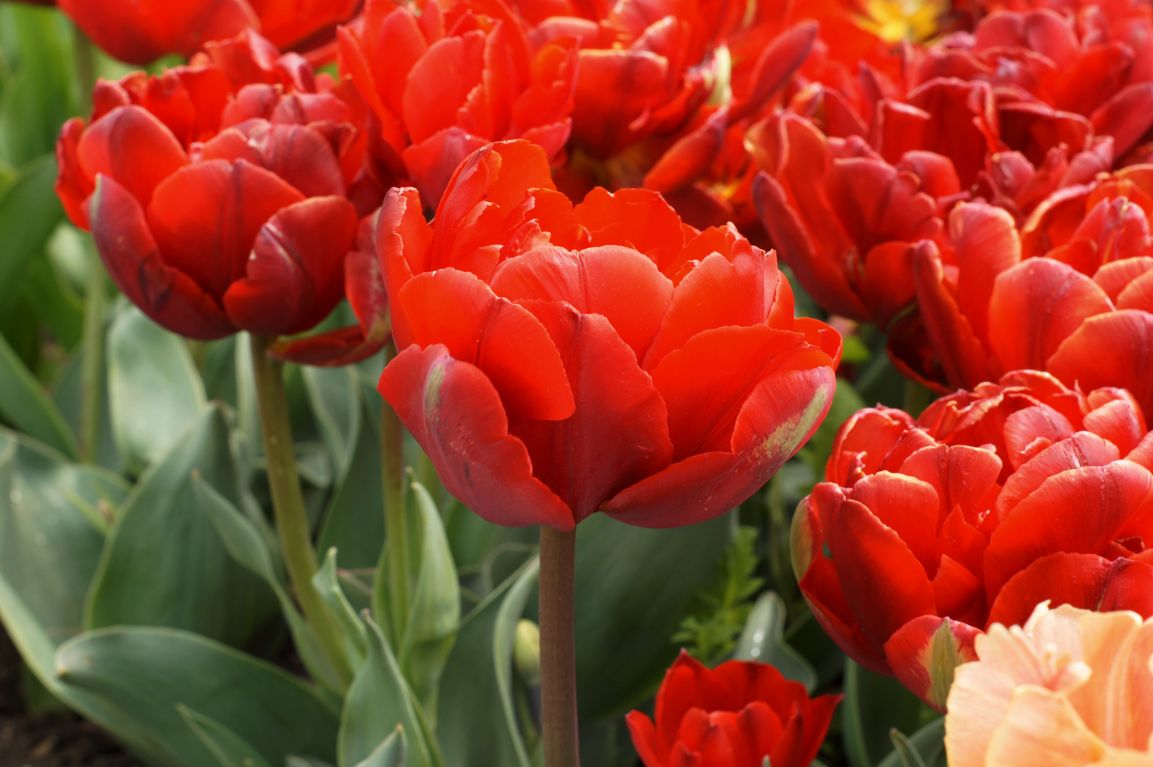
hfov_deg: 27.0
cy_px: 384
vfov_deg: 18.2
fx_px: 2401
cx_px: 576
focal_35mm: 75
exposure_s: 1/80
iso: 200
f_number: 11
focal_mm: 50
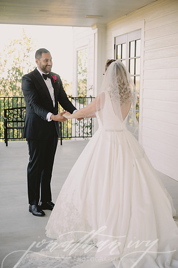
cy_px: 134
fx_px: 431
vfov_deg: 34.5
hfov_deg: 23.3
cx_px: 89
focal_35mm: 58
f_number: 2.8
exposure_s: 1/320
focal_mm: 58
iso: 100
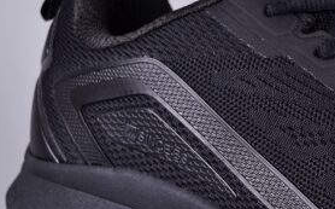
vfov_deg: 9.2
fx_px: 1286
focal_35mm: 141
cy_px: 166
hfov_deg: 14.5
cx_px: 382
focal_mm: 32
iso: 100
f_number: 4.8
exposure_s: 1/80
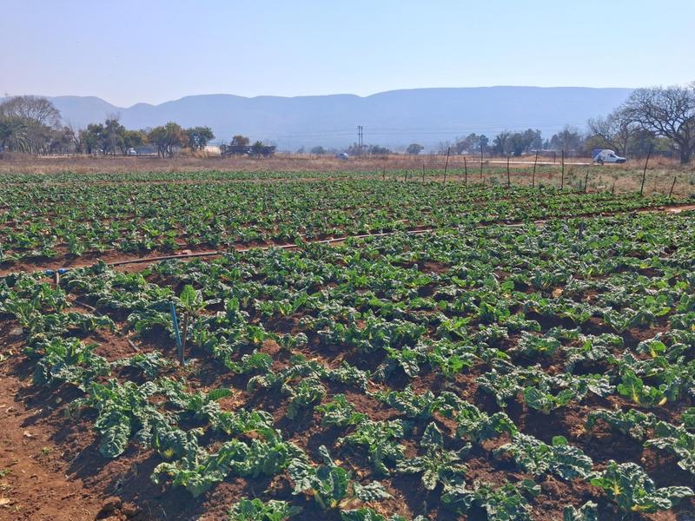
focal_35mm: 27
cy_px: 260
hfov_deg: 65.3
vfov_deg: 51.4
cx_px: 348
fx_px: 542
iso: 20
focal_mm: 4
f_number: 1.8
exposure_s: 1/848
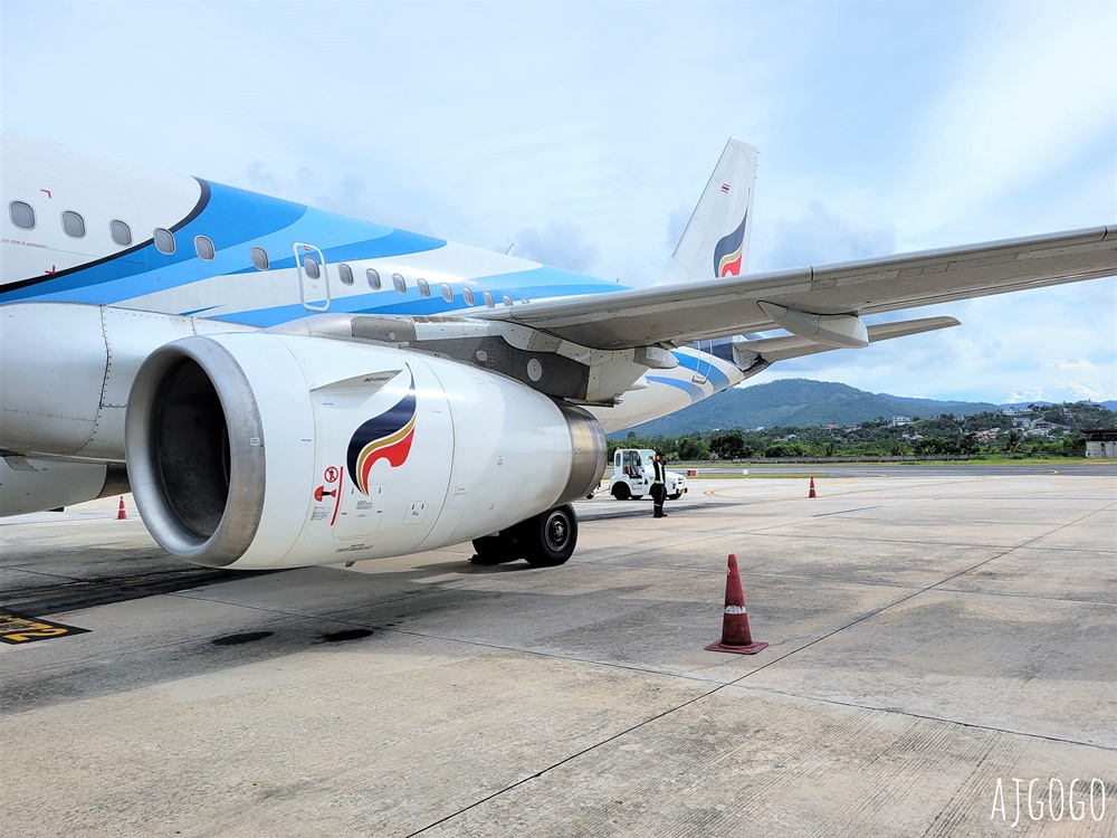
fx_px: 839
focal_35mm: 26
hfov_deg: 67.3
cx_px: 558
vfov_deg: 53.1
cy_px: 419
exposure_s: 1/3318
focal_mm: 5.4
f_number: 1.8
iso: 40
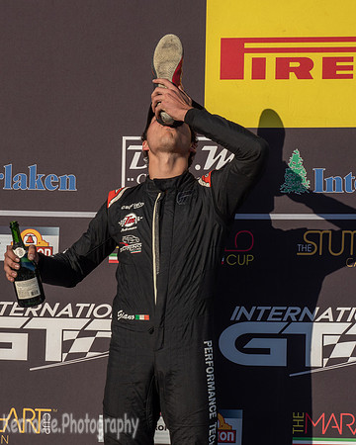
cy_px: 216
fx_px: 1552
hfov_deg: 13.1
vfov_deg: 16.3
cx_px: 169
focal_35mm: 118
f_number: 13
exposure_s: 1/160
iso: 200
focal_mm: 44
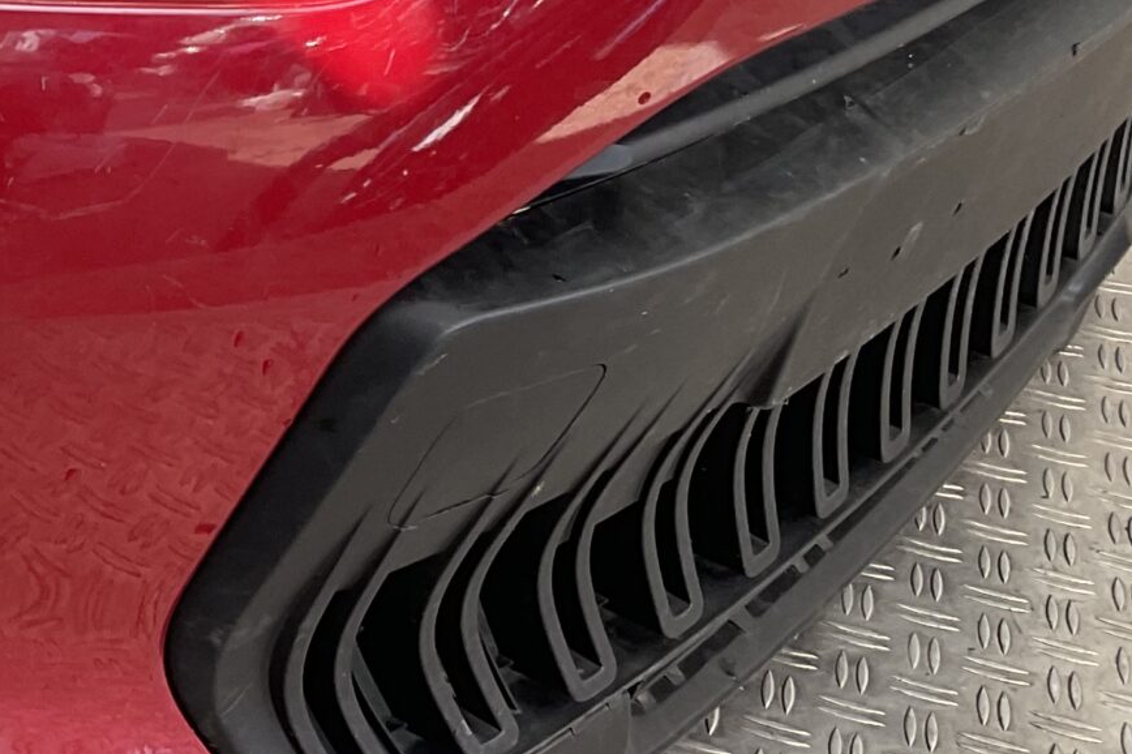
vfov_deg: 15.2
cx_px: -293
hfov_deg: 21.0
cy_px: 146
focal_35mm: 89
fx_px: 2797
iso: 40
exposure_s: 1/120
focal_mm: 3
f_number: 1.8
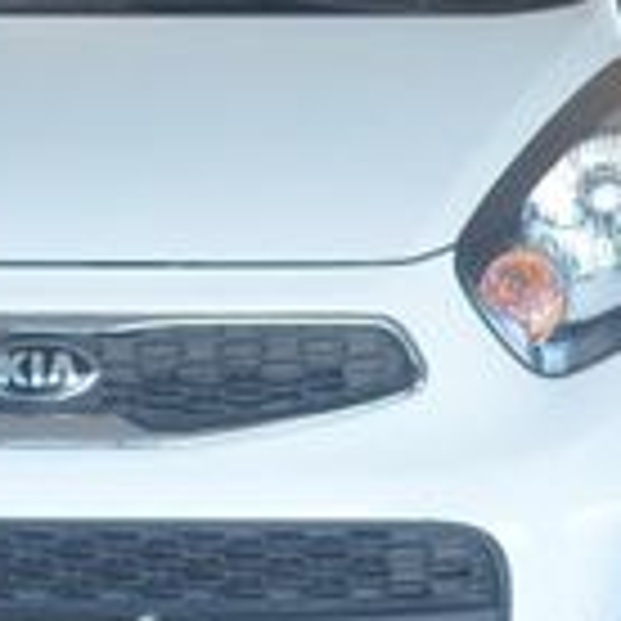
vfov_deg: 14.8
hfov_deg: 14.6
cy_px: 216
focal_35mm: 118
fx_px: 2395
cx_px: 81
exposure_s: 1/125
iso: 500
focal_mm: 20
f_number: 3.8
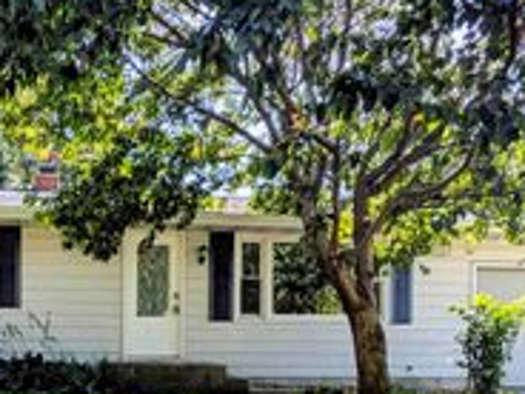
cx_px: 140
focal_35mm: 38
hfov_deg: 47.4
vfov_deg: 35.2
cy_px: 367
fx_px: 576
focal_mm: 1.85
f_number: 2.2
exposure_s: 1/1119
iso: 51
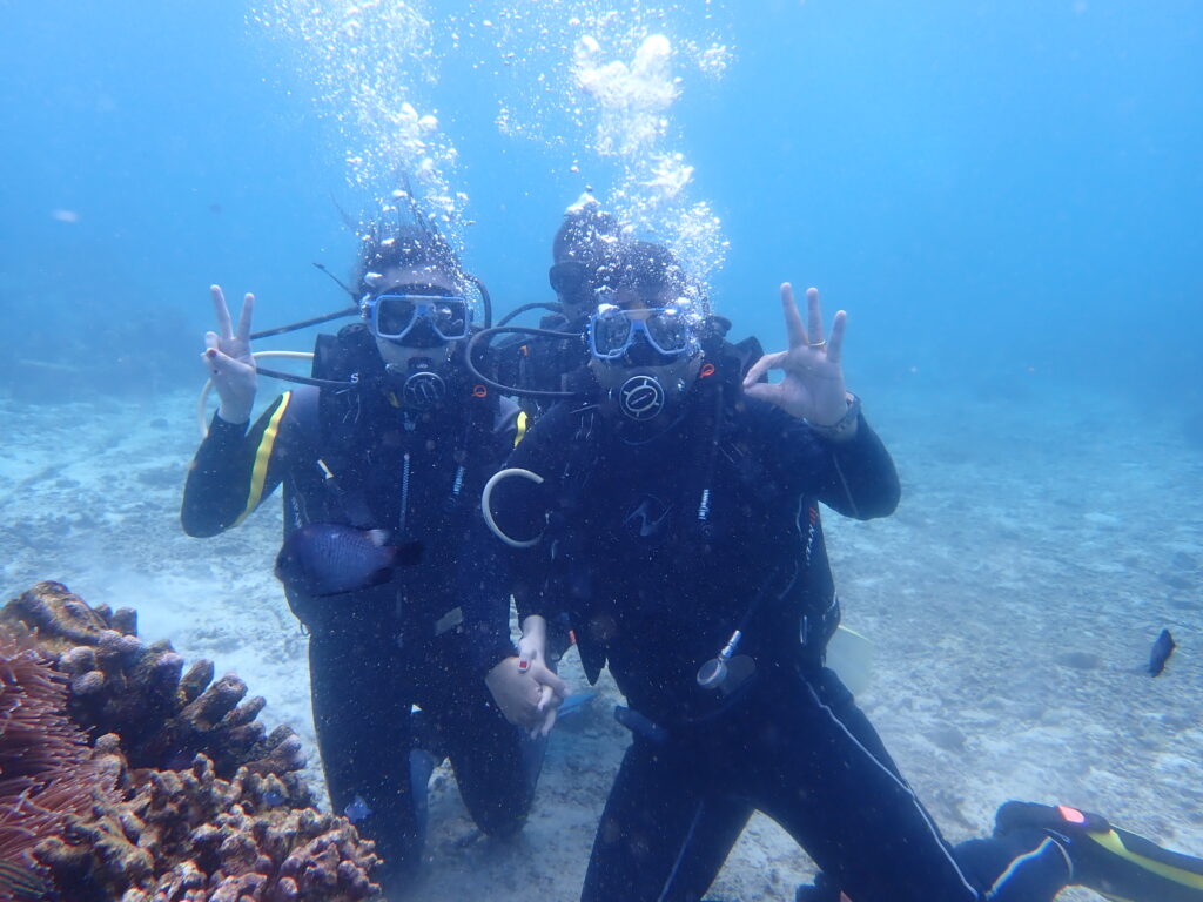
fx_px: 869
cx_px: 602
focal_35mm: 25
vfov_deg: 54.9
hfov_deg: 69.4
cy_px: 451
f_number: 2.8
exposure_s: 1/160
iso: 100
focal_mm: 4.5
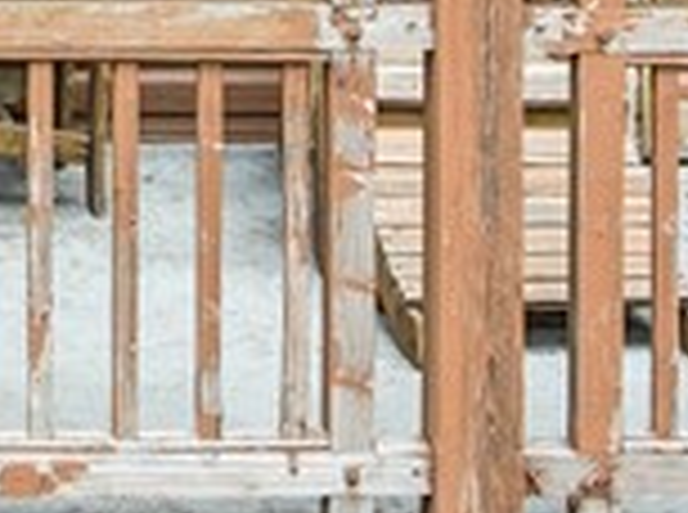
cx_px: -337
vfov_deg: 8.4
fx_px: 3192
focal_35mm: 161
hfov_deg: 11.8
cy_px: -698
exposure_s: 1/50
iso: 100
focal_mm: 12.3
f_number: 2.8
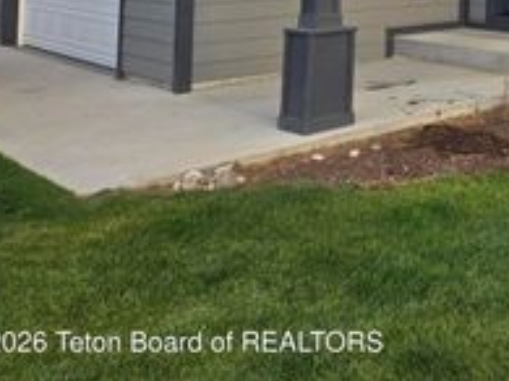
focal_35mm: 59
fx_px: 867
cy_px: -103
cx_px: 616
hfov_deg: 28.4
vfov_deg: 22.4
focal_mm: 5.4
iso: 25
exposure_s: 1/246
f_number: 1.8
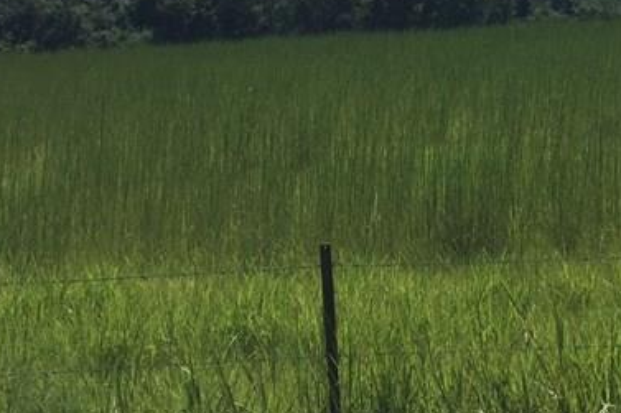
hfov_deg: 24.3
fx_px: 1414
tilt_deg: +6.6
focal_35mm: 82
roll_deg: -1.3
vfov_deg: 15.5
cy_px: -183
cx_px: 509
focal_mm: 4.15
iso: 32
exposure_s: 1/3300
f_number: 2.2
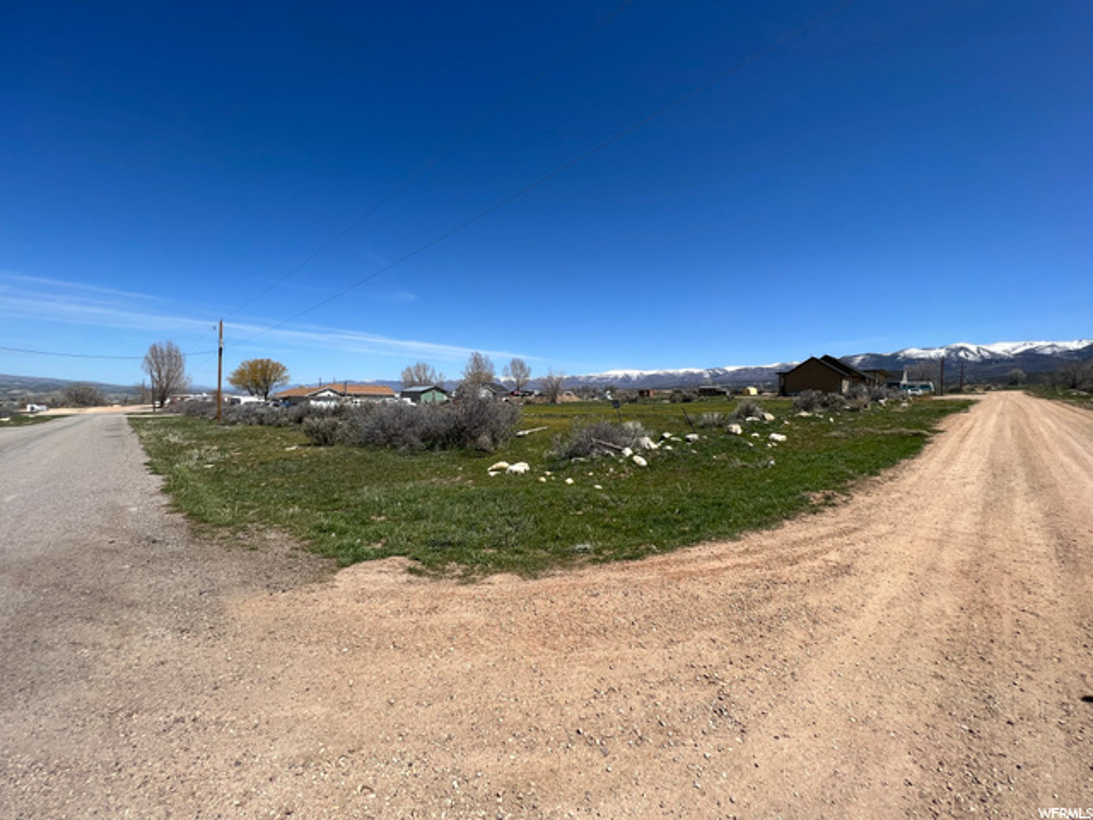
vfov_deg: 89.9
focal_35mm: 13
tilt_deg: -0.9
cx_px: 546
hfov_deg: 106.2
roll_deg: -1.2
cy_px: 410
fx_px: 410
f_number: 1.8
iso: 32
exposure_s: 1/2137
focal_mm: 1.57
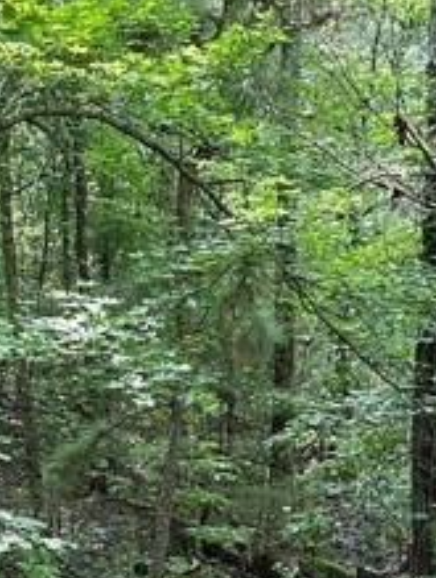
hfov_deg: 17.6
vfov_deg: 20.5
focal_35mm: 84
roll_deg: +0.1
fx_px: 1407
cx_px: 148
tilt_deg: -19.5
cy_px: 823
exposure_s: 1/121
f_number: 1.78
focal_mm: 6.86
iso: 200
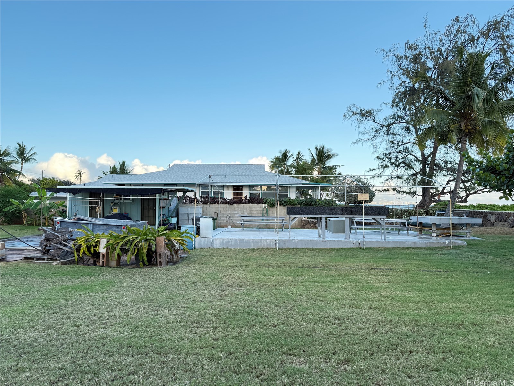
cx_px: 257
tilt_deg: +2.4
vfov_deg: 56.8
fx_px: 356
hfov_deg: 71.6
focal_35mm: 24
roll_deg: -0.4
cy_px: 193
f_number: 1.78
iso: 80
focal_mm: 6.76
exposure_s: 1/242
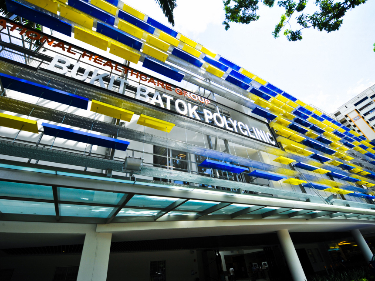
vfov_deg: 78.1
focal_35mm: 16
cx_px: 184
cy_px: 147
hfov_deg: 94.5
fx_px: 173
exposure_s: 1/250
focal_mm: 14
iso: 200
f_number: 9
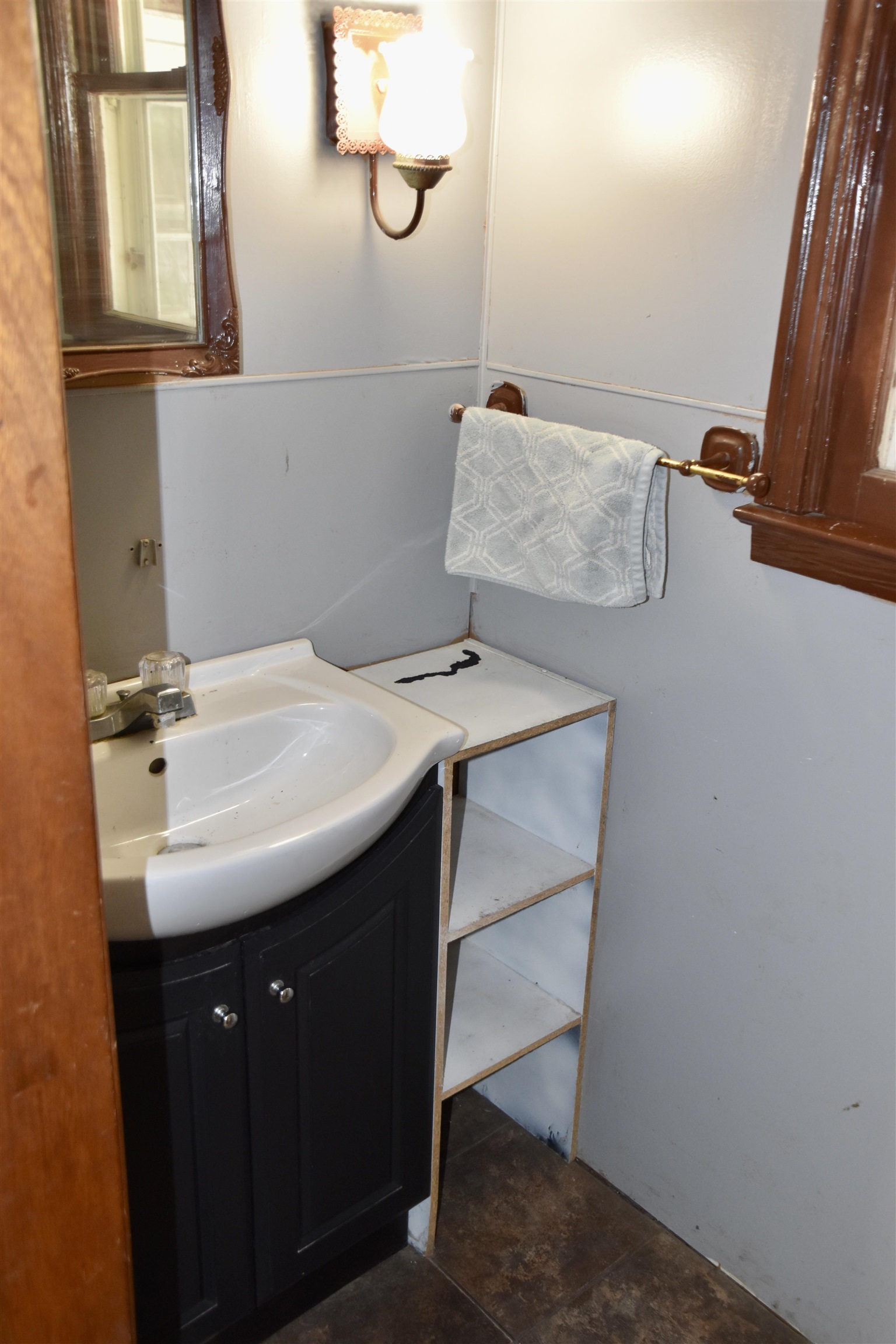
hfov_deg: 40.0
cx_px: 448
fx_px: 1232
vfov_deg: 57.2
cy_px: 672
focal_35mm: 33
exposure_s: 1/60
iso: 1000
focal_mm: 22
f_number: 3.5
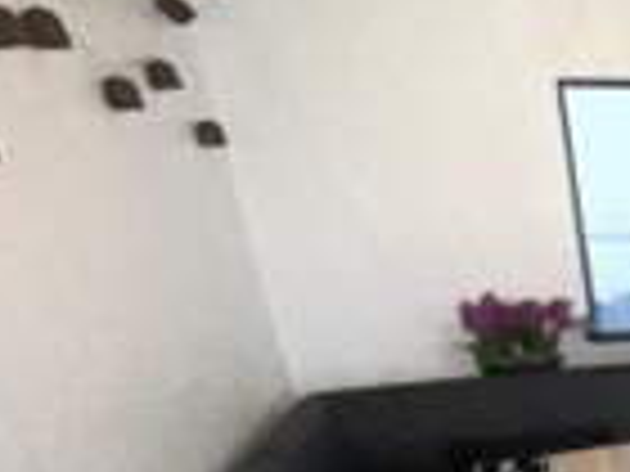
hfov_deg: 27.2
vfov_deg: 28.5
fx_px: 874
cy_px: 468
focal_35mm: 48
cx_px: 954
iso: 160
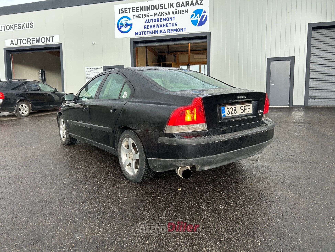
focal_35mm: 26
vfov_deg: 53.1
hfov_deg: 67.3
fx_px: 252
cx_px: 168
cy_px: 126
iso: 100
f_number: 1.5
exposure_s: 1/121
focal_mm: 5.7
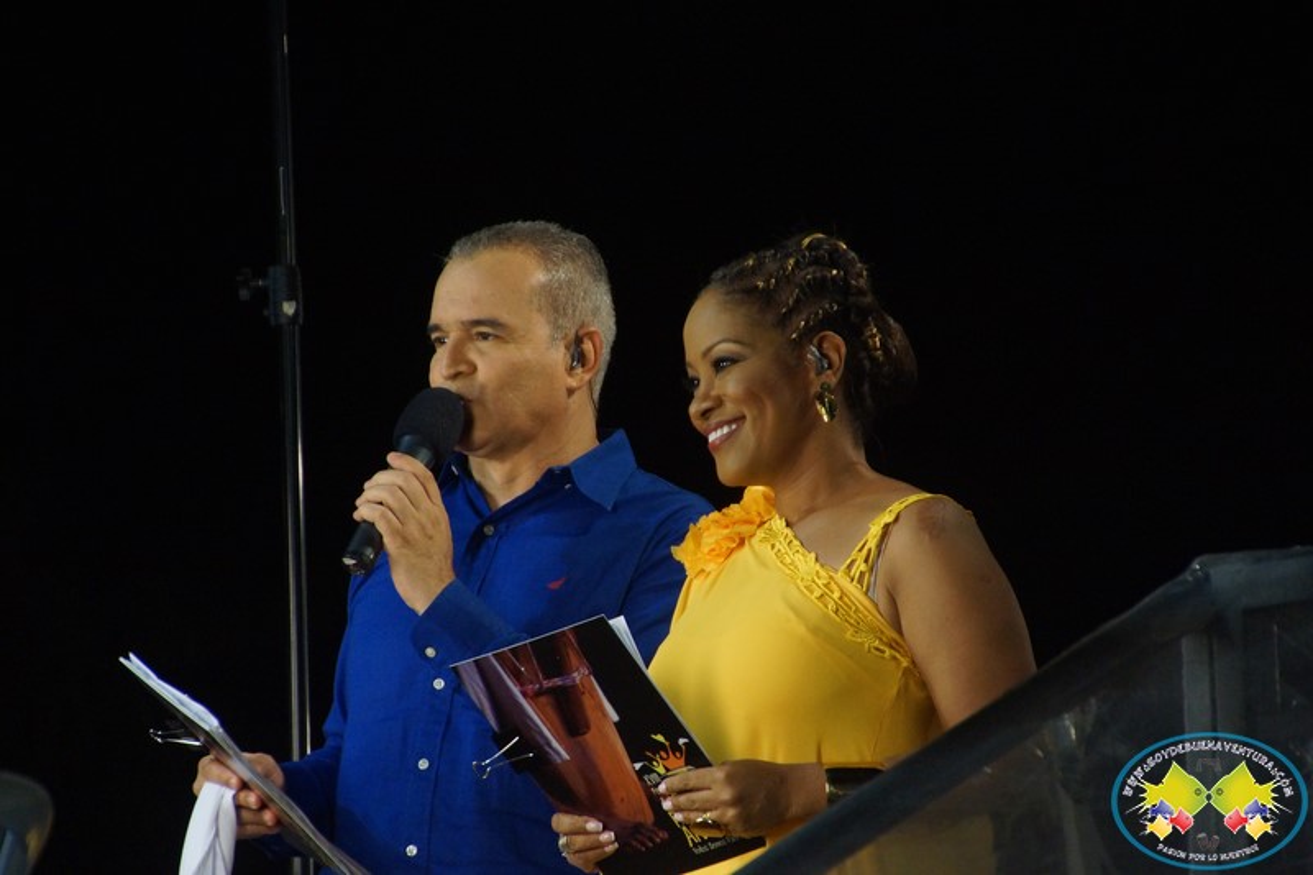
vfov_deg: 4.4
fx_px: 11486
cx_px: 656
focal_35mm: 315
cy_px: 438
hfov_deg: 6.5
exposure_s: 1/125
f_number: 6.3
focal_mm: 210
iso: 1600
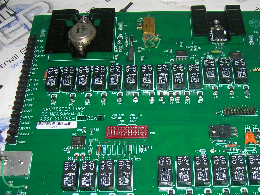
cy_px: 132
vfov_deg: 28.3
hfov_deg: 37.2
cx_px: 167
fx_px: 383
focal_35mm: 51
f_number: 2.9
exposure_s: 1/60.1
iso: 50
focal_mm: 5.7
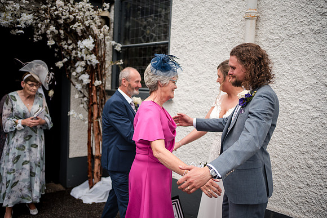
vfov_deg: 37.9
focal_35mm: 35
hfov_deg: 54.4
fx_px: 318
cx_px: 164
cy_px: 109
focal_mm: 35
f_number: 1.8
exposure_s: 1/2500
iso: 100
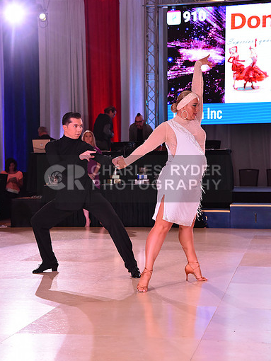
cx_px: 135
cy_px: 179
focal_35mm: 82
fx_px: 855
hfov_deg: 18.0
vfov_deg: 23.8
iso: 2500
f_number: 6.3
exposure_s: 1/320
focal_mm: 75
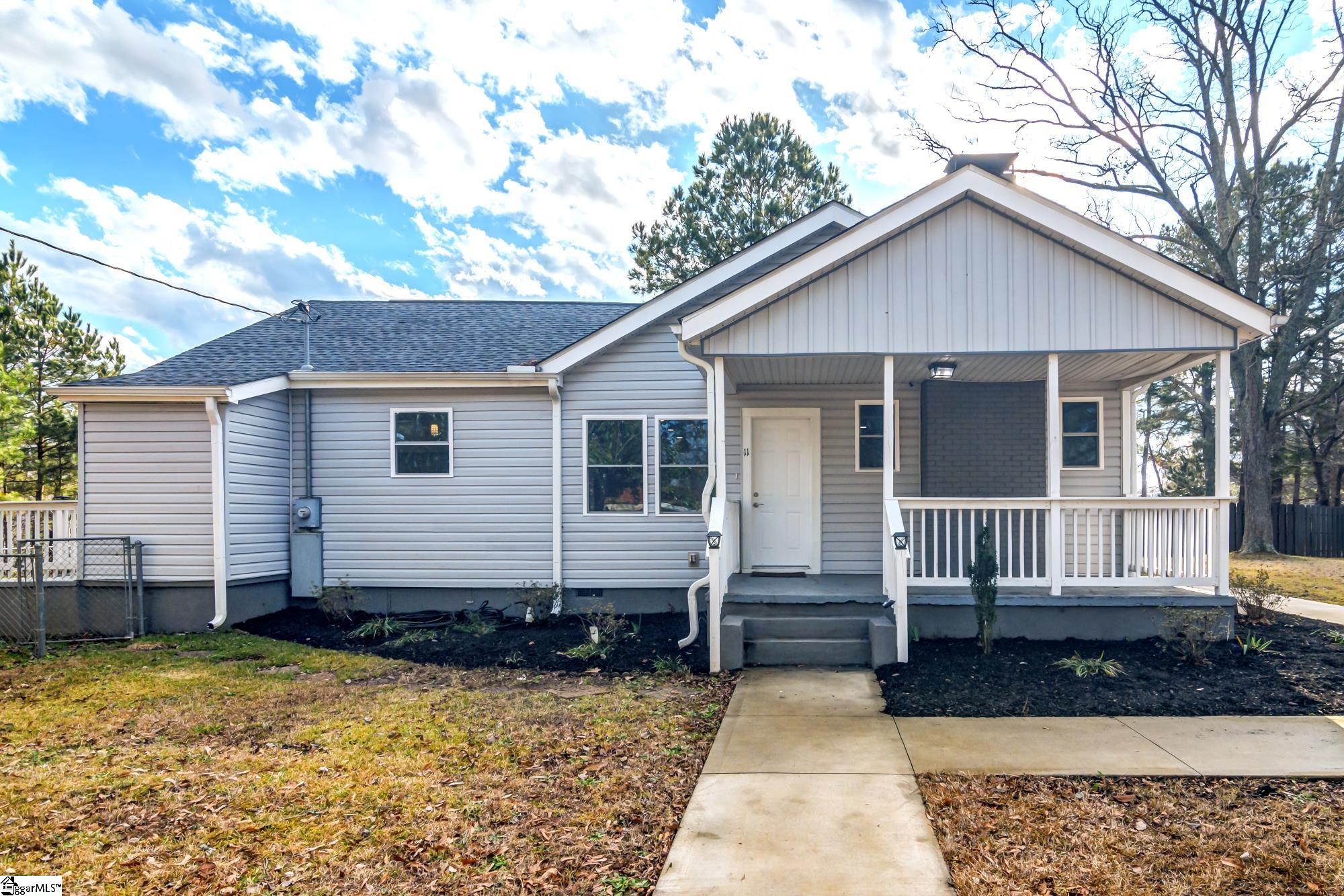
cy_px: 448
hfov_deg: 96.7
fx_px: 597
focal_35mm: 16
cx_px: 672
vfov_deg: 73.8
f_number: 7.1
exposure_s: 1/400
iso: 200
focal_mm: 11
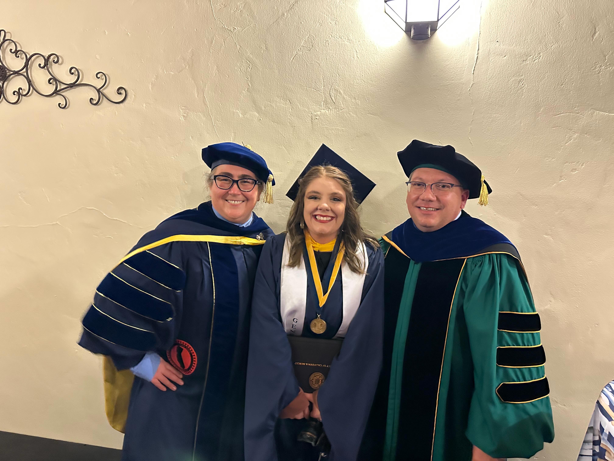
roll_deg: -0.7
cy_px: 230
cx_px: 307
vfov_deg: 56.8
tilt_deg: -5.9
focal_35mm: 24
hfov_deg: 71.6
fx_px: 426
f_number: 1.78
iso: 800
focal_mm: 6.86
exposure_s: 1/30
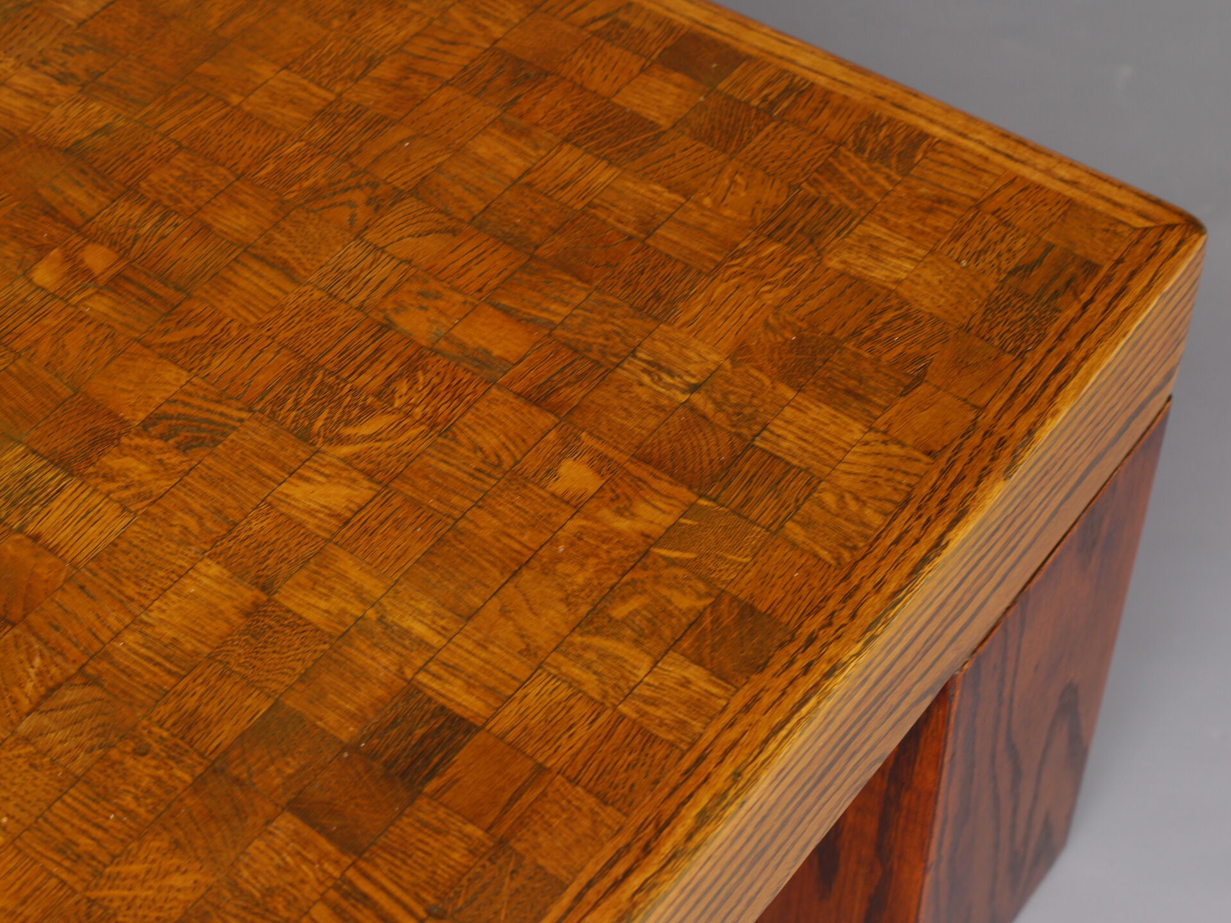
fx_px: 2454
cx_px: 612
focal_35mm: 69
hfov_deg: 28.2
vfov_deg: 21.3
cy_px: 462
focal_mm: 33
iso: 100
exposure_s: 1/40
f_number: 5.4
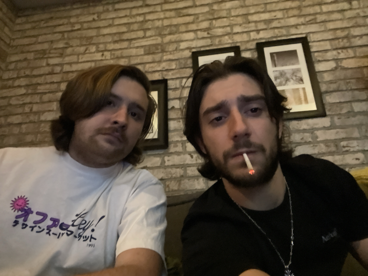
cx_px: 184
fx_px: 245
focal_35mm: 23
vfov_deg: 58.9
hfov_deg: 73.9
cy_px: 138
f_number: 2.2
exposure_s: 1/15
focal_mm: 2.71
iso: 2000
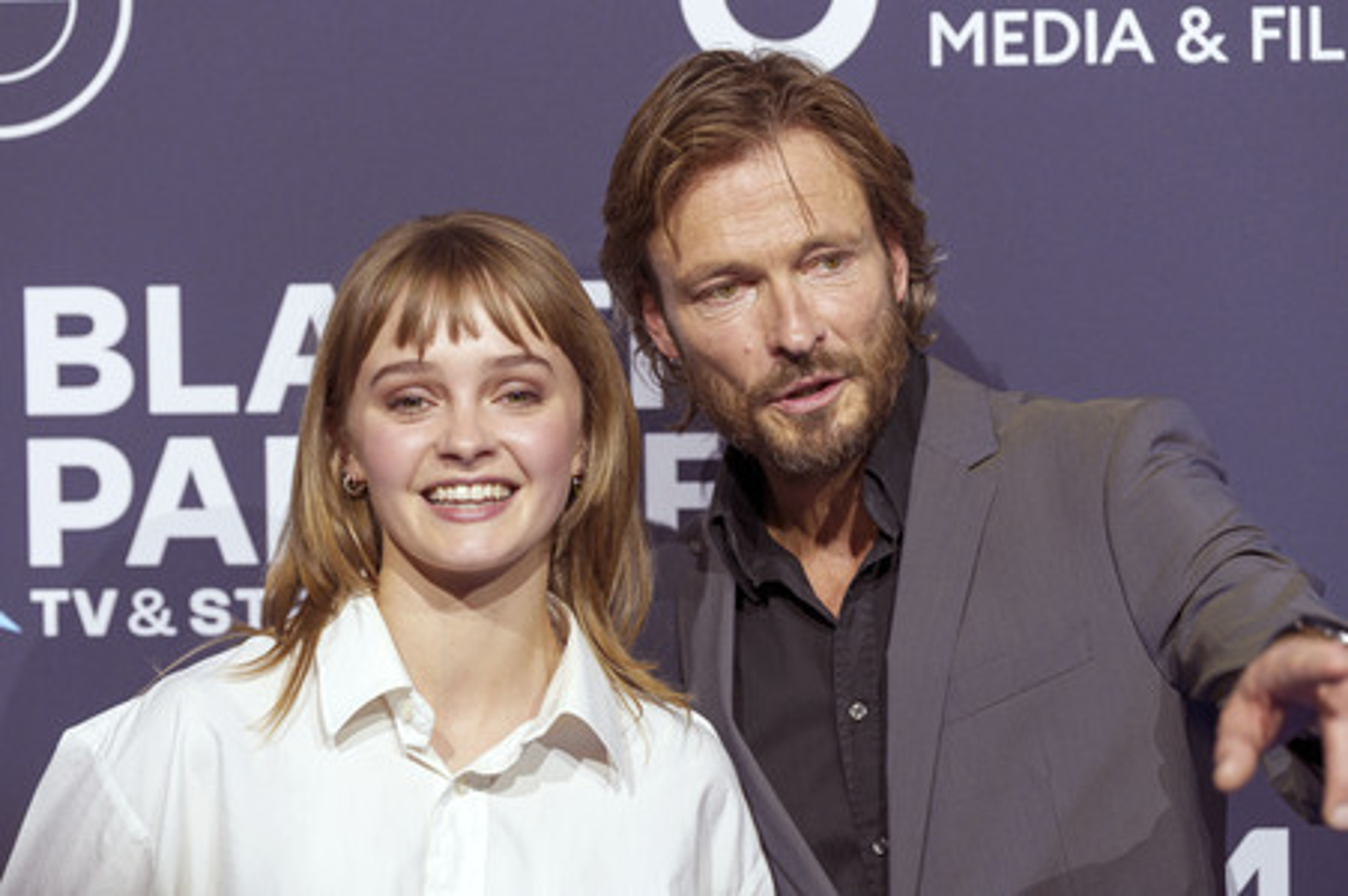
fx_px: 5126
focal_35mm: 137
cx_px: 674
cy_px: 448
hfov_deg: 15.0
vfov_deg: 10.0
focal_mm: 137
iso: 800
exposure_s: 1/250
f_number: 4
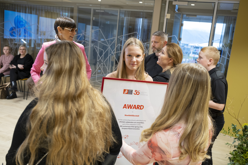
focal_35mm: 35
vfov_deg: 37.9
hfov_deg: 54.4
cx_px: 124
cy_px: 82
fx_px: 241
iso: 1000
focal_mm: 23
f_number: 2.5
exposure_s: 1/105
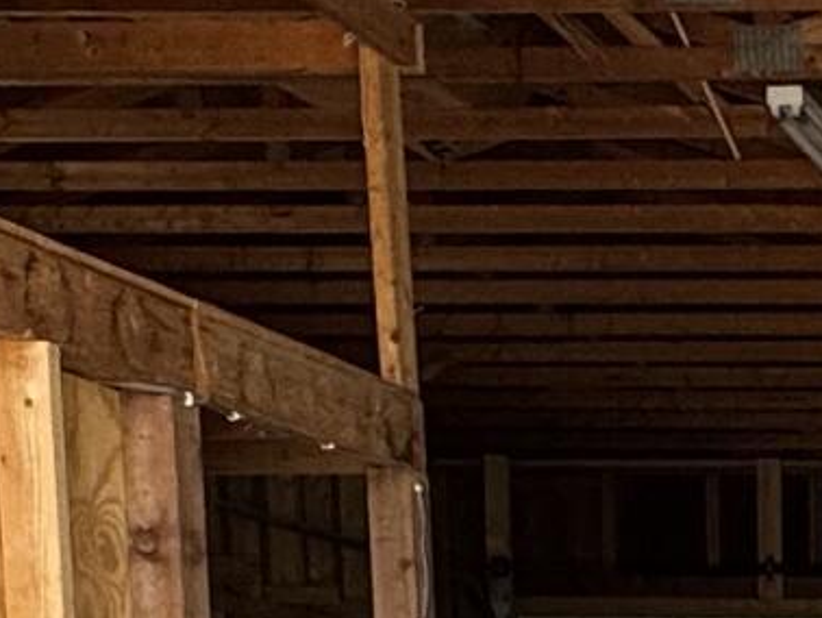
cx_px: 1394
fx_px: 2638
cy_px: 1277
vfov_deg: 11.8
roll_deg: -0.6
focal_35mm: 111
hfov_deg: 15.6
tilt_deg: -8.9
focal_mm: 2.22
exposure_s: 1/99
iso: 100
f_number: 2.2
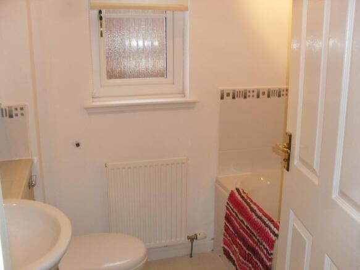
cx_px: 180
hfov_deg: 52.6
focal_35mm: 35
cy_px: 135
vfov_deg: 40.7
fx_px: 364
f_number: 3.2
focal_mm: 6.3
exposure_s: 1/45
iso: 200
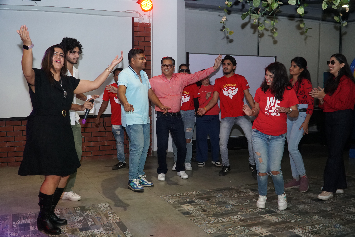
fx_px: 325
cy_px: 118
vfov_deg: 40.0
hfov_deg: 57.2
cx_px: 178
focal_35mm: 33
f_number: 4
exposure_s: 1/200
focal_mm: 22
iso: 1250
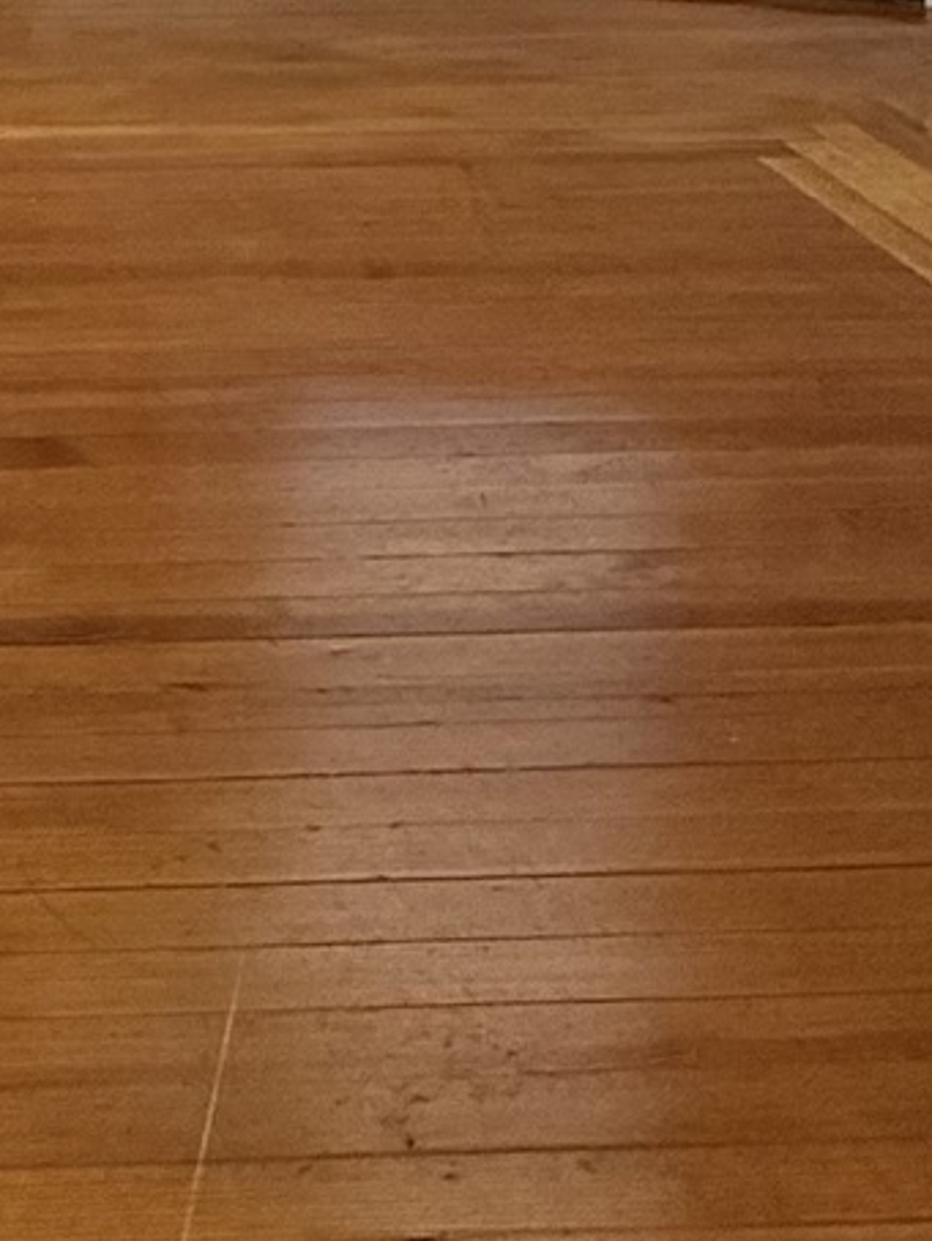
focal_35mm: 71
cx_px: -282
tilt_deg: -1.1
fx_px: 2546
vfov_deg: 22.8
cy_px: -569
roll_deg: +0.1
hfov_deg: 19.2
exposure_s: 1/120
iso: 100
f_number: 2.2
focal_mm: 2.22
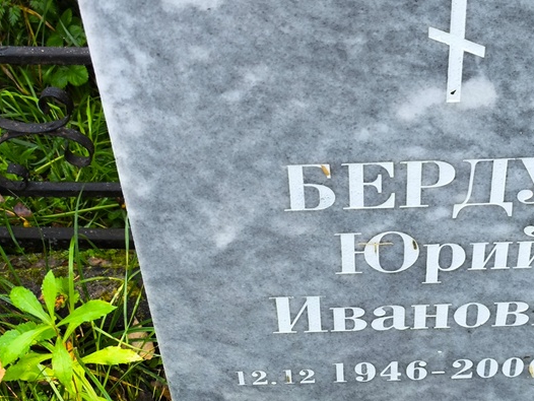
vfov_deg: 19.4
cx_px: 352
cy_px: 223
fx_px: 1173
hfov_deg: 25.5
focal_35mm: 76
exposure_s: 1/50
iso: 50
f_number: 1.7
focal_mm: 4.71
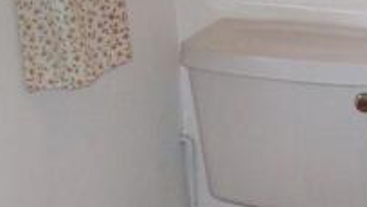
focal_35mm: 112
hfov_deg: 18.7
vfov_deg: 10.5
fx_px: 1090
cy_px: 287
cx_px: 341
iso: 200
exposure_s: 1/64
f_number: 2.7
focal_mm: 6
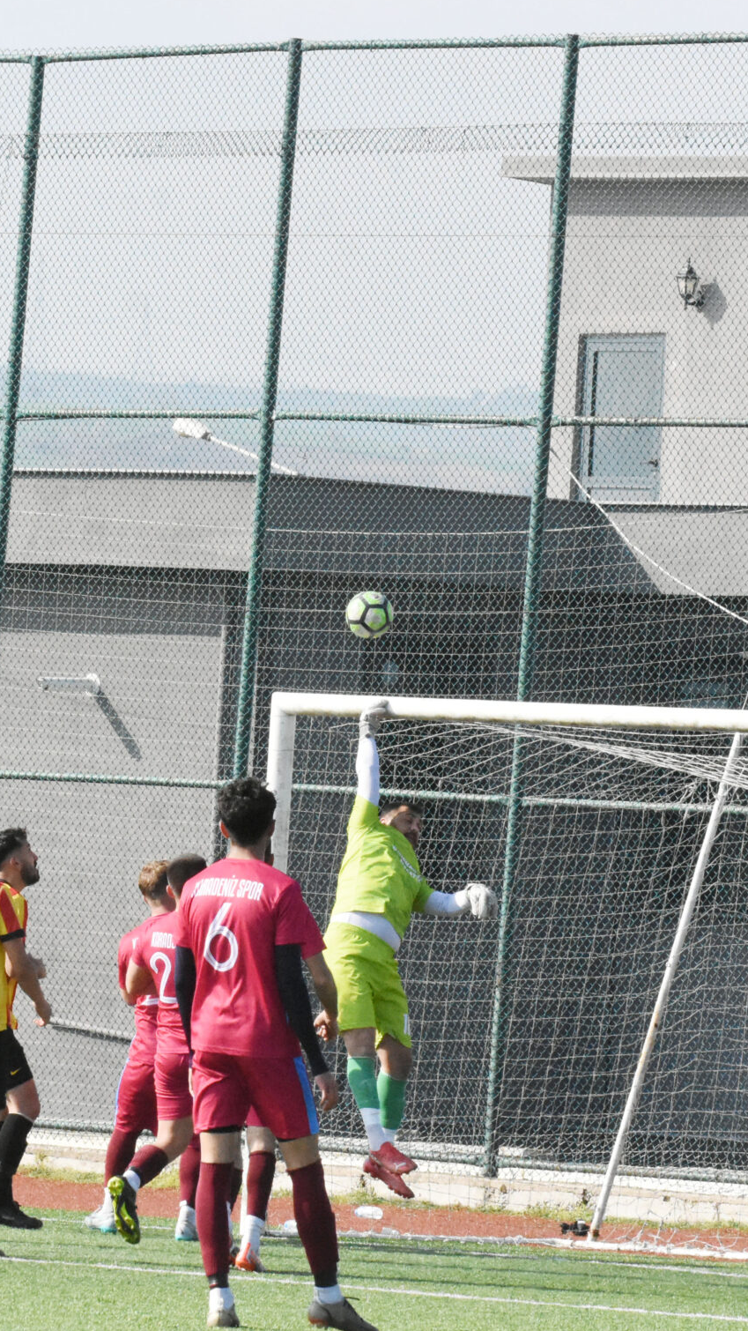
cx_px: 167
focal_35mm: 309
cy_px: 725
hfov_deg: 3.9
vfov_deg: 7.0
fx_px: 10899
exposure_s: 1/4000
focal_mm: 116
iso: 4000
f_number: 13
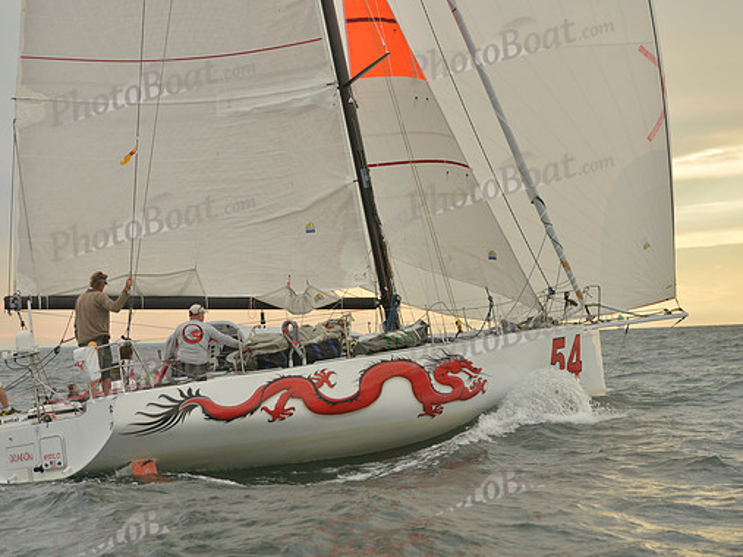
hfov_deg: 25.3
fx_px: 1652
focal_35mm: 77
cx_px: 333
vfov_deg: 19.1
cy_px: 279
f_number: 4
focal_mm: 70
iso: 400
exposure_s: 1/1250
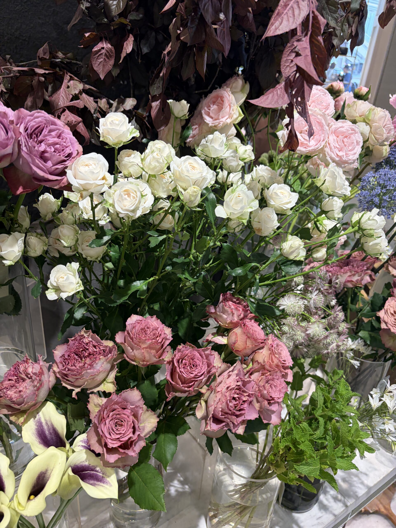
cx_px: 198
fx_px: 397
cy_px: 264
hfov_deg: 53.1
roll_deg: -4.8
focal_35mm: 26
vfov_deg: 67.3
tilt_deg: -29.4
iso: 50
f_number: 1.6
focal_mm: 5.96
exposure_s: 1/100
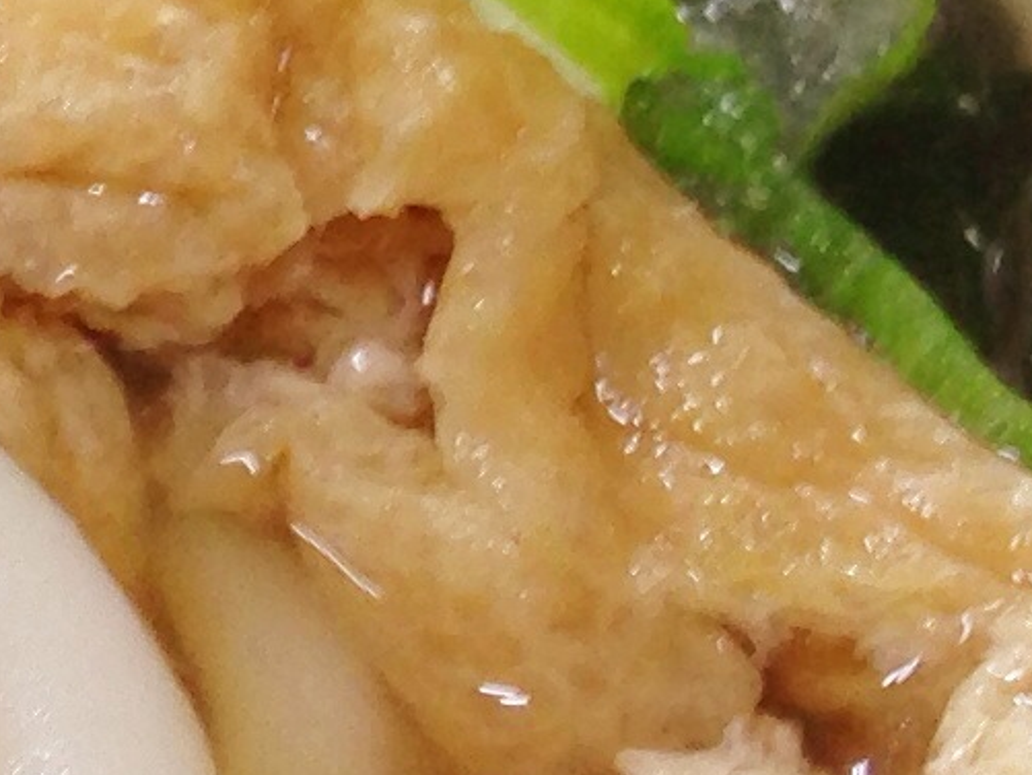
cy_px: 124
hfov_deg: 8.3
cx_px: -1673
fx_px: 6411
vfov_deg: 6.9
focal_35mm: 215
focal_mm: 4.13
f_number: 2.4
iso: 80
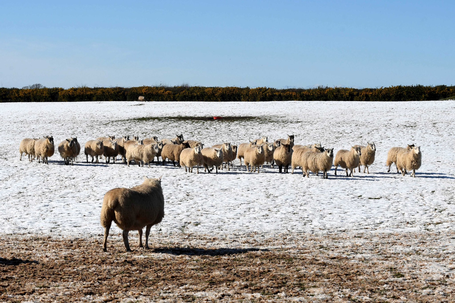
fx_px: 1327
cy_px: 152
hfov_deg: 19.5
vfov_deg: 13.0
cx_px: 228
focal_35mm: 105
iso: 500
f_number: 18
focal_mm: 70
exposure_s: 1/1250
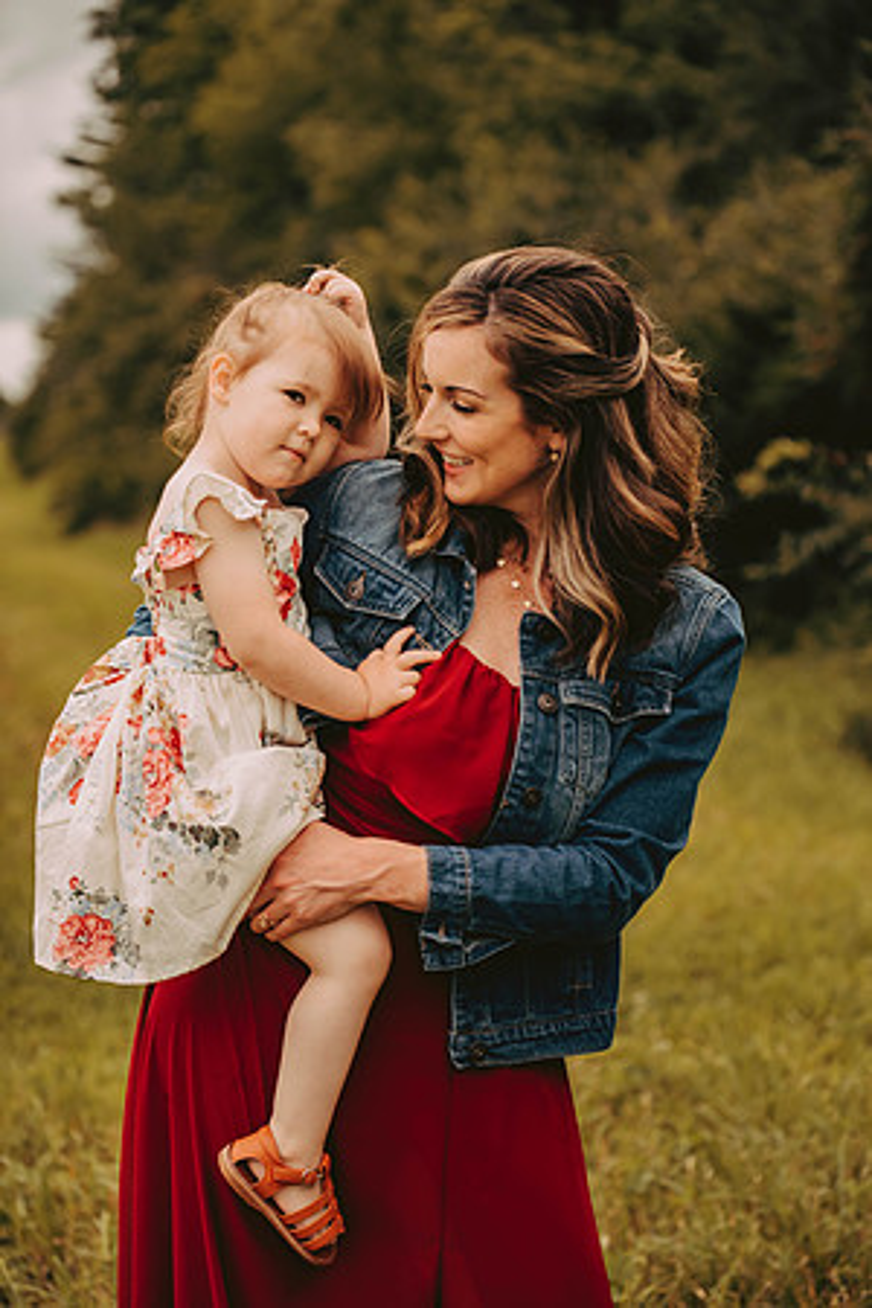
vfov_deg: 28.8
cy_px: 654
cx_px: 436
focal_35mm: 70
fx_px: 2543
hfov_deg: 19.5
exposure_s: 1/3200
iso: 640
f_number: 2.8
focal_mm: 70
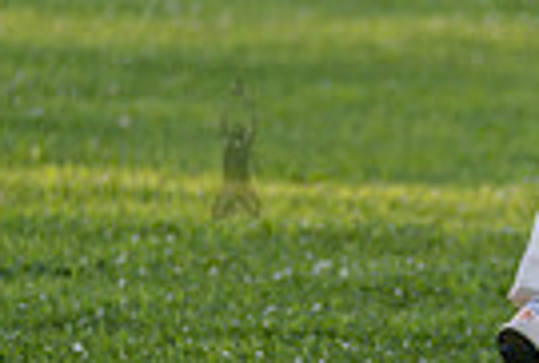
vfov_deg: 2.0
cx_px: 619
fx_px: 10426
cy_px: 32
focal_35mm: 694
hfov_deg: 3.0
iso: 400
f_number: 2.8
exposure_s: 1/4000
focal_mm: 145
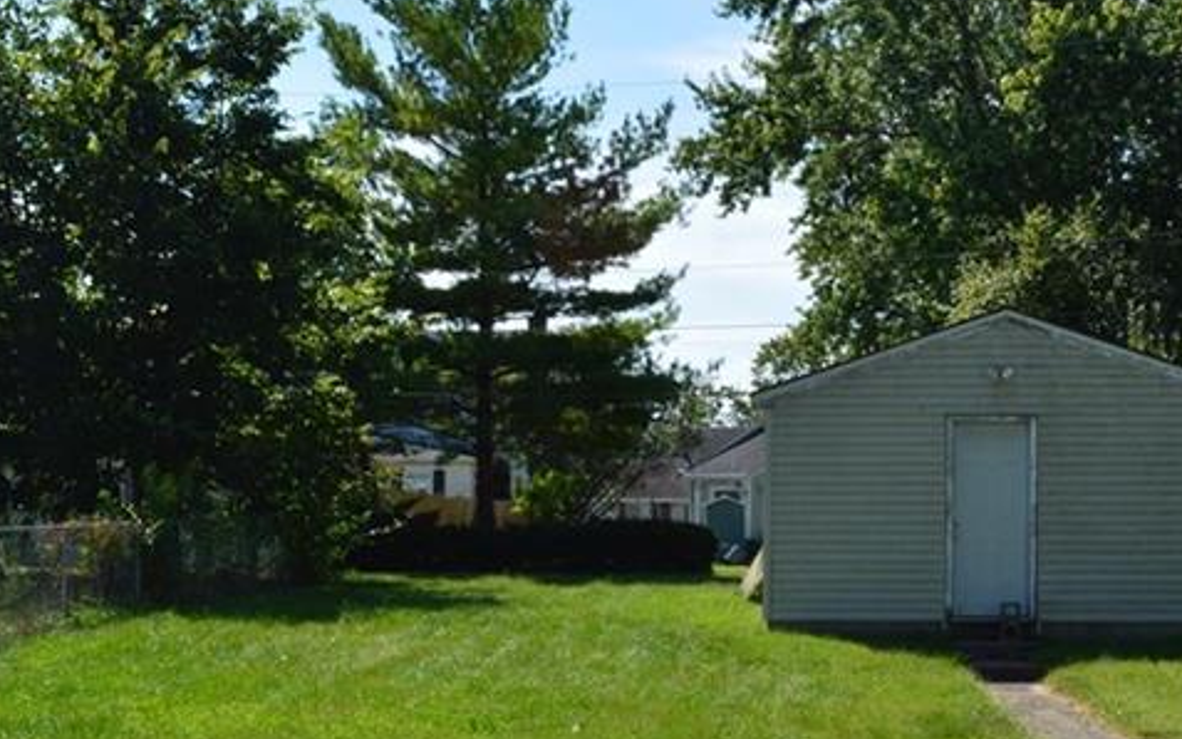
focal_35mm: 59
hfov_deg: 34.3
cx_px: 771
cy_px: 565
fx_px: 1900
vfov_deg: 21.8
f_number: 11
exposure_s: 1/400
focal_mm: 18
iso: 400
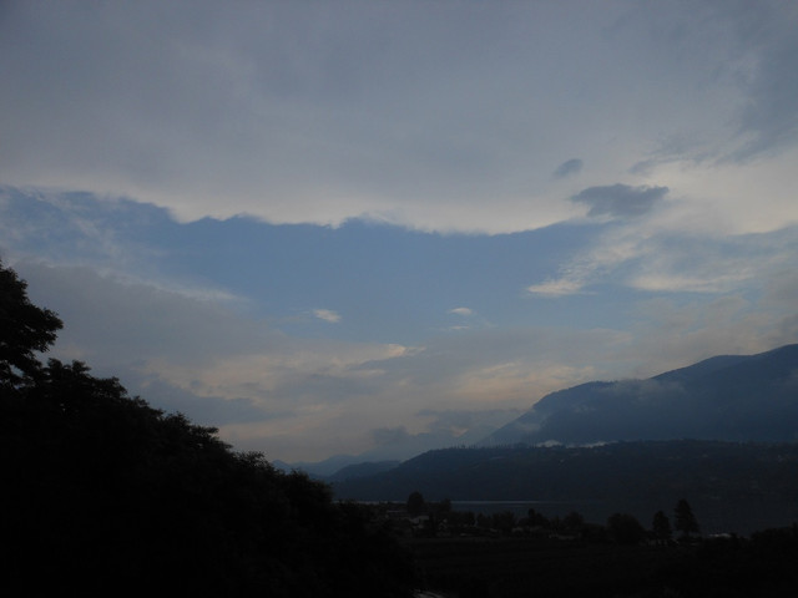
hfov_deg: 63.4
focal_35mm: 28
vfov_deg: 49.7
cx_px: 399
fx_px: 645
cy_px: 299
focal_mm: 5
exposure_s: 1/1000
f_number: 3.7
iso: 80
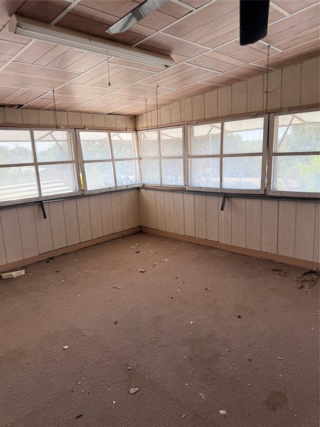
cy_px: 214
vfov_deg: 71.6
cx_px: 160
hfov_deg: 56.8
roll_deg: +1.9
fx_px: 296
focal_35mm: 24
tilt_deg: -9.0
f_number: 1.78
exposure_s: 1/589
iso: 100
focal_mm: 6.76
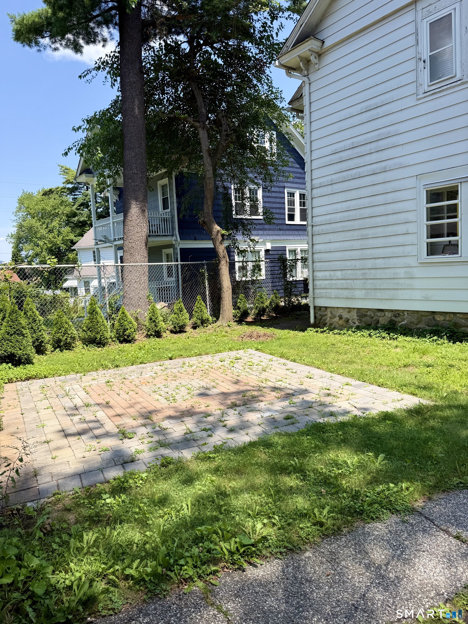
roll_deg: +3.0
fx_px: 433
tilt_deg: -4.4
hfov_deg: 56.8
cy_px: 312
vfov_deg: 71.6
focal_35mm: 24
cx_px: 234
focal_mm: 6.76
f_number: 1.78
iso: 80
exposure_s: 1/2370
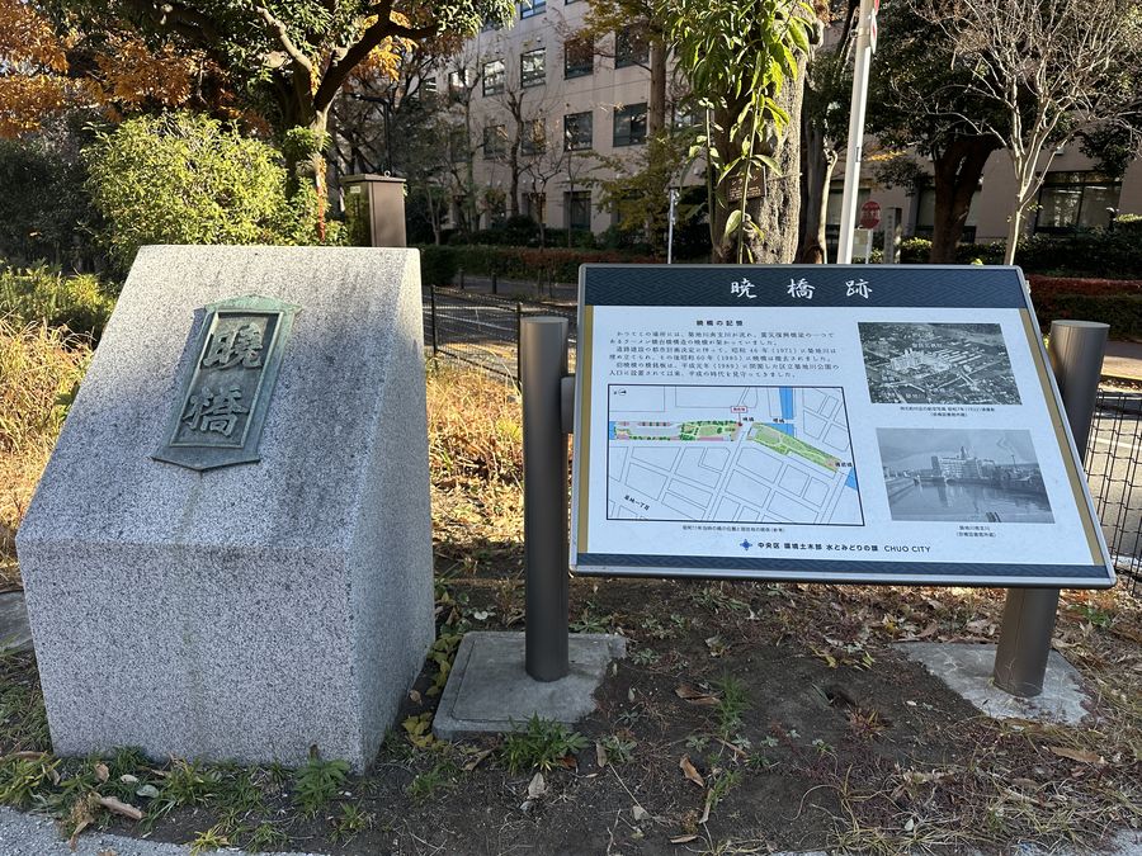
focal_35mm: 24
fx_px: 792
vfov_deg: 56.8
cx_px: 571
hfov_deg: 71.6
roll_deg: -0.5
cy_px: 428
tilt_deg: -13.7
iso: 80
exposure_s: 1/1083
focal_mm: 6.86
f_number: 1.78
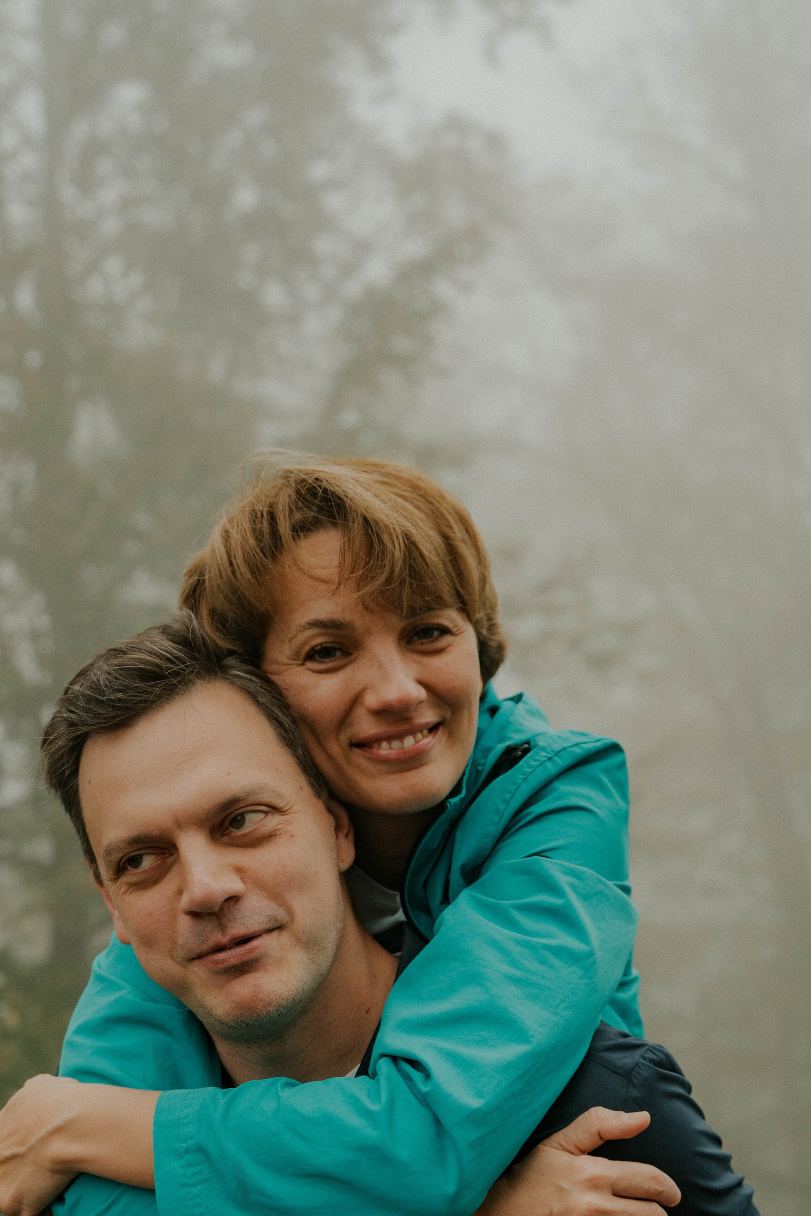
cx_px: 347
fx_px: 1791
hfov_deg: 25.5
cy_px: 806
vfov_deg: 37.1
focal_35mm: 53
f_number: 3.5
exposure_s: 1/100
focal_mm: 38
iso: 320
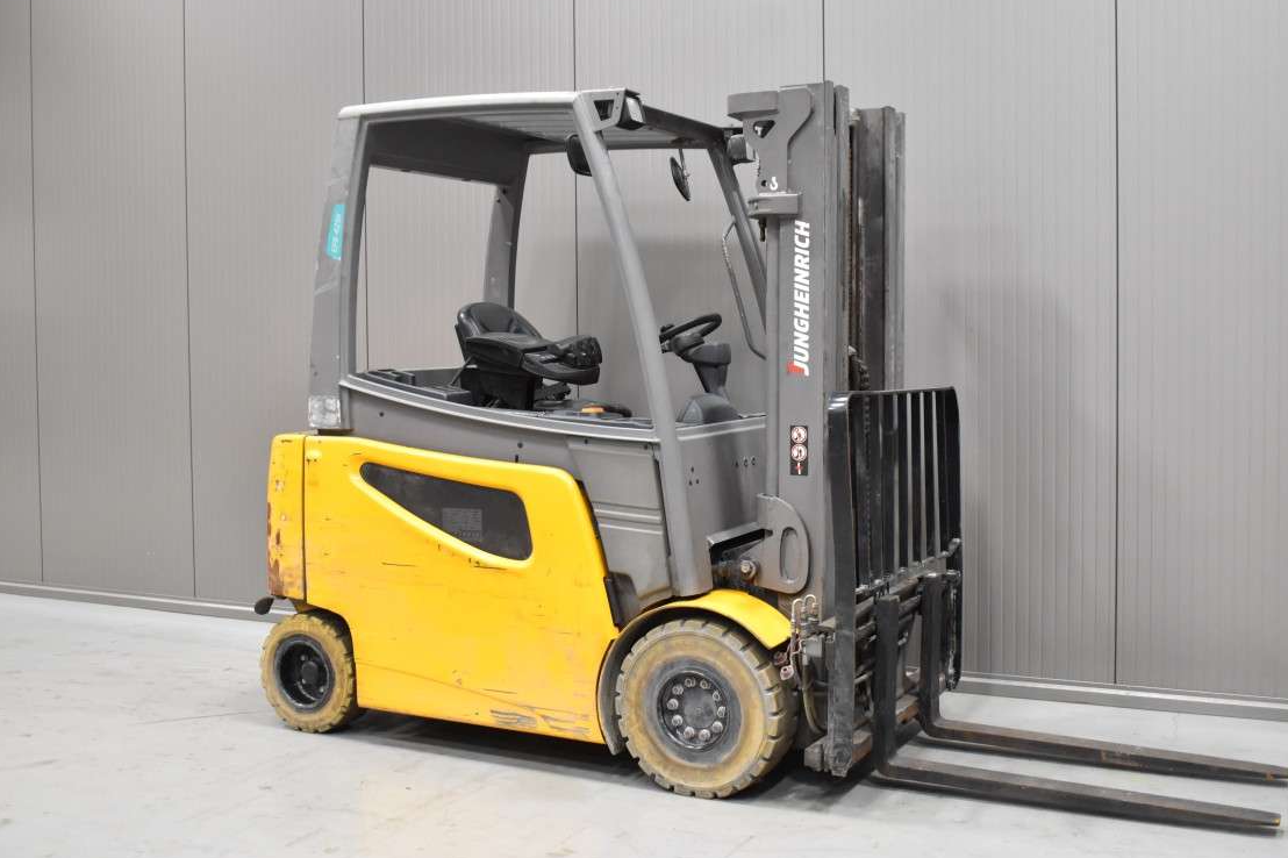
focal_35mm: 39
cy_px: 409
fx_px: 1395
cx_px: 657
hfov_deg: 49.6
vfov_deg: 34.2
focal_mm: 24
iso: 1600
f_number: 5
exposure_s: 1/30
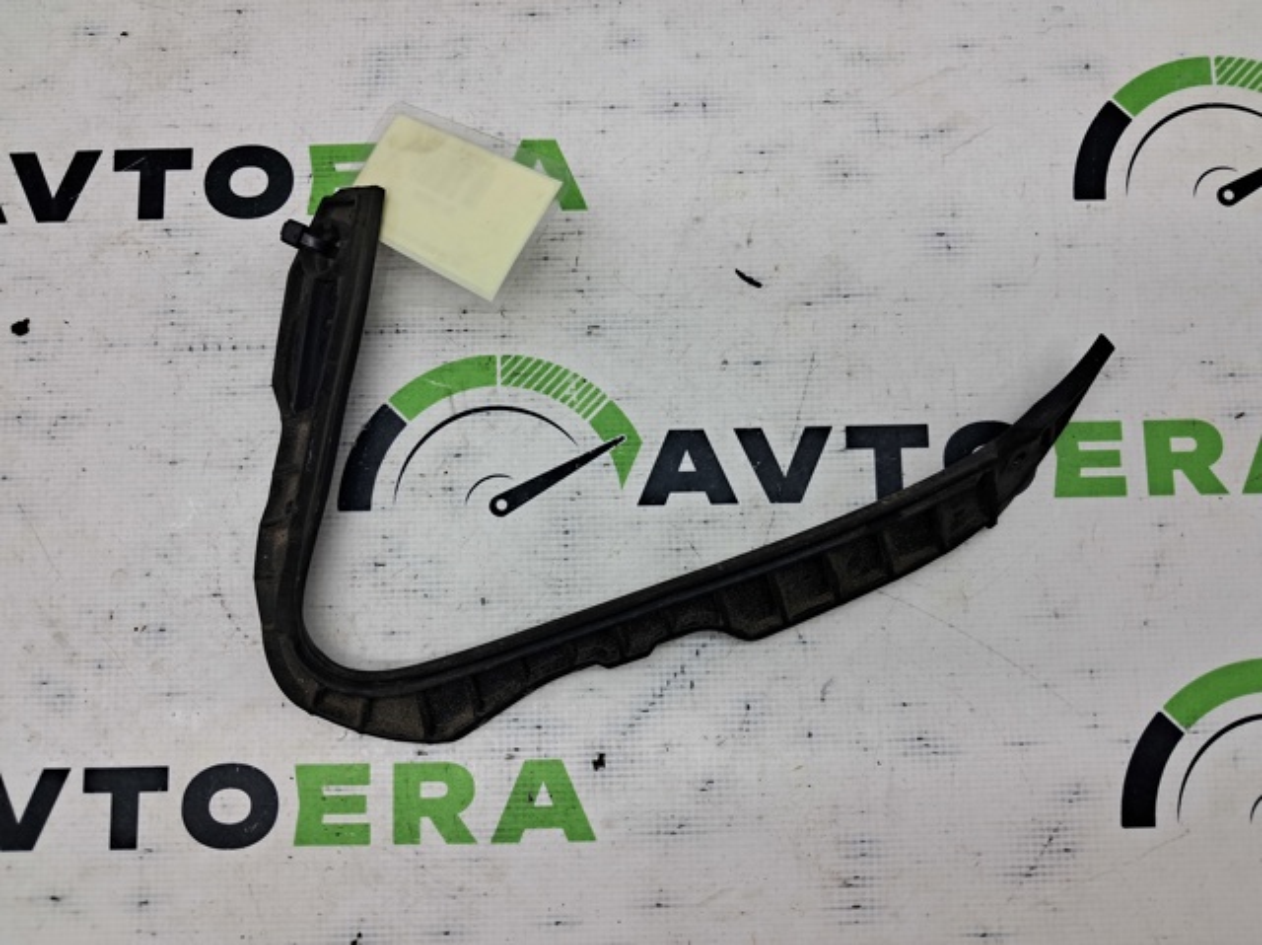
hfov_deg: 65.4
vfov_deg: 51.3
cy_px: 472
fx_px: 984
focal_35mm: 27
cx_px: 631
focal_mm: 4
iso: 50
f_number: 1.8
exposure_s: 1/100
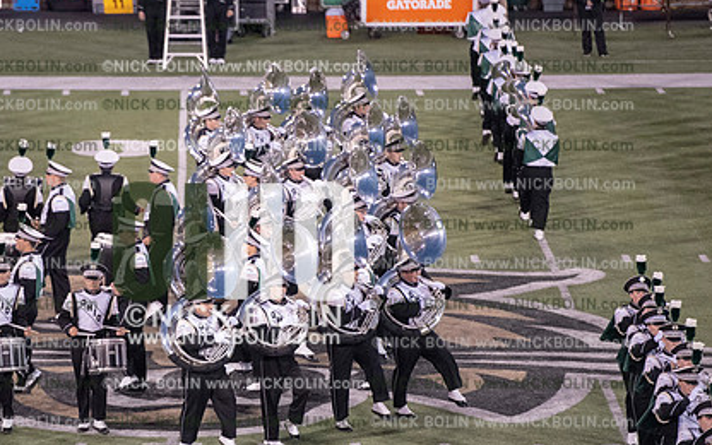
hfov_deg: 7.4
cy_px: 264
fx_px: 5511
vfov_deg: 4.6
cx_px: 233
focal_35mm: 284
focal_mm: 200
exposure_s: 1/1250
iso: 5000
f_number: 3.2
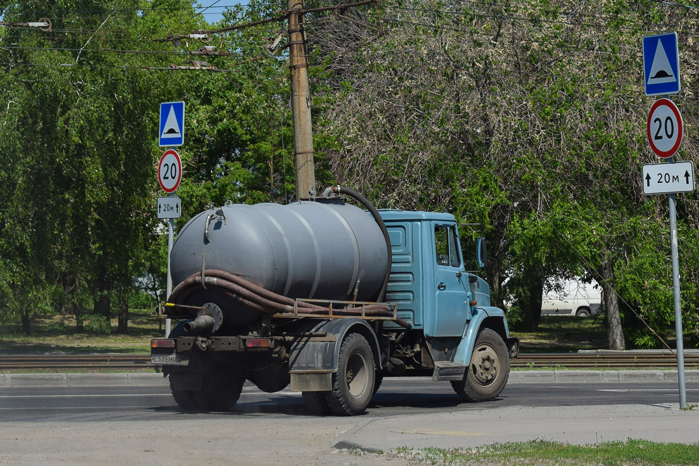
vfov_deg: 16.6
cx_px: 350
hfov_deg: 24.6
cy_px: 233
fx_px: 1602
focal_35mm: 82
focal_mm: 55
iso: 200
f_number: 7.1
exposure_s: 1/1250
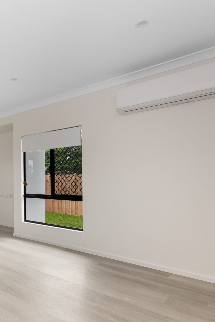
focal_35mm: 25
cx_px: 15
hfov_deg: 45.6
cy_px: 176
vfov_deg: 71.3
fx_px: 224
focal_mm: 10
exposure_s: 1/20
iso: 400
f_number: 8
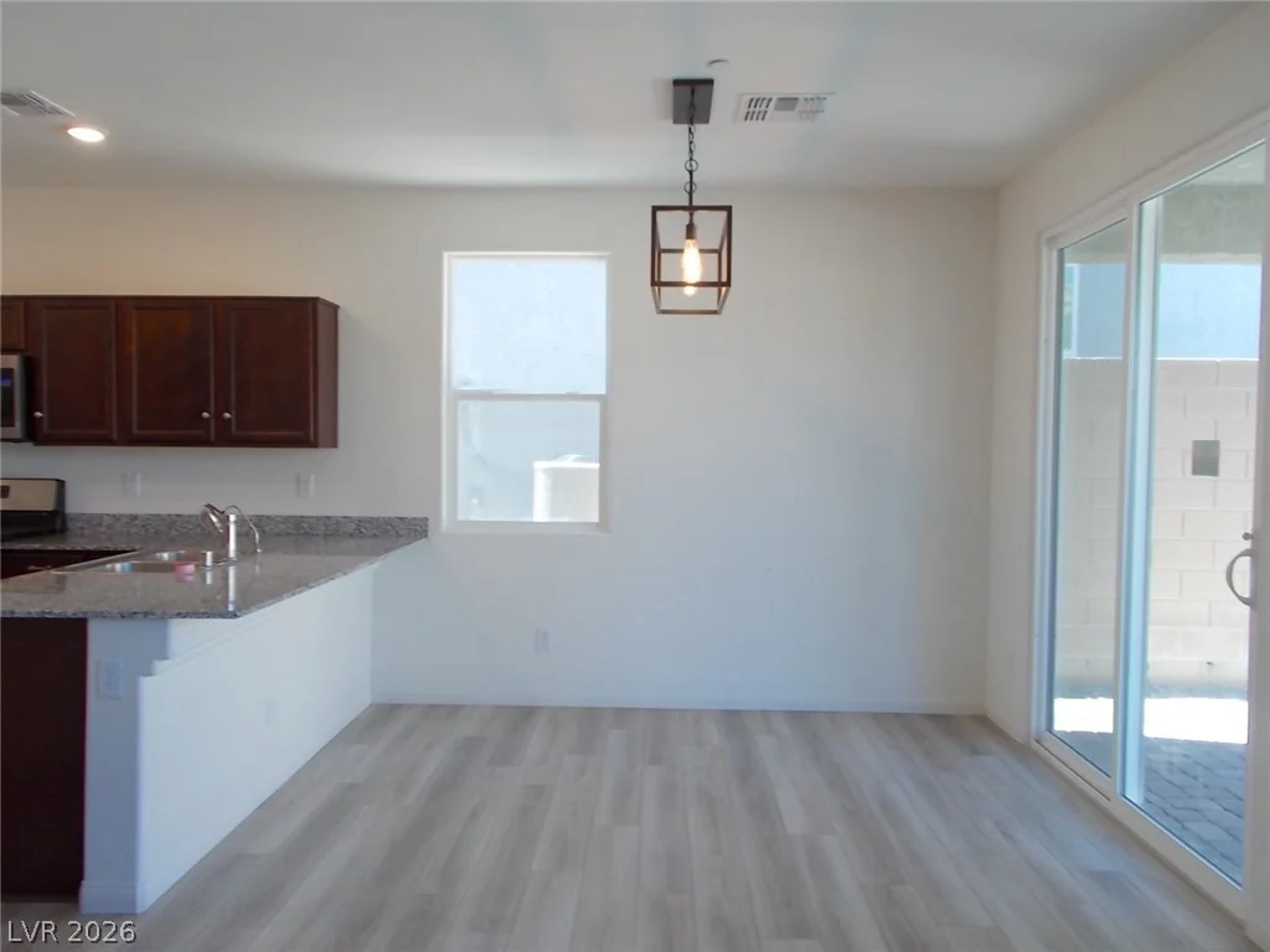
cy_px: 476
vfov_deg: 53.1
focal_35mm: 26
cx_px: 635
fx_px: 954
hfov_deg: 67.3
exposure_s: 1/30
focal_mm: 4.6
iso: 80
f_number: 3.2
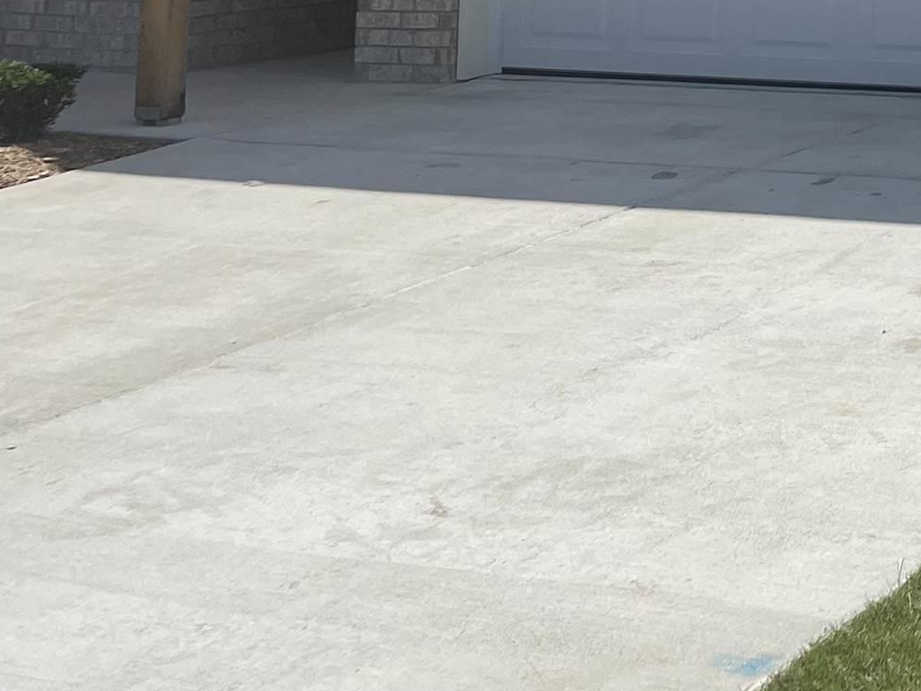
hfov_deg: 20.6
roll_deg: +1.2
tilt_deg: +5.9
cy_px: -377
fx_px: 2156
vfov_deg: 16.4
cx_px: 1386
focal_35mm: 81
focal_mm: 4.2
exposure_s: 1/5814
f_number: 1.6
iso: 32
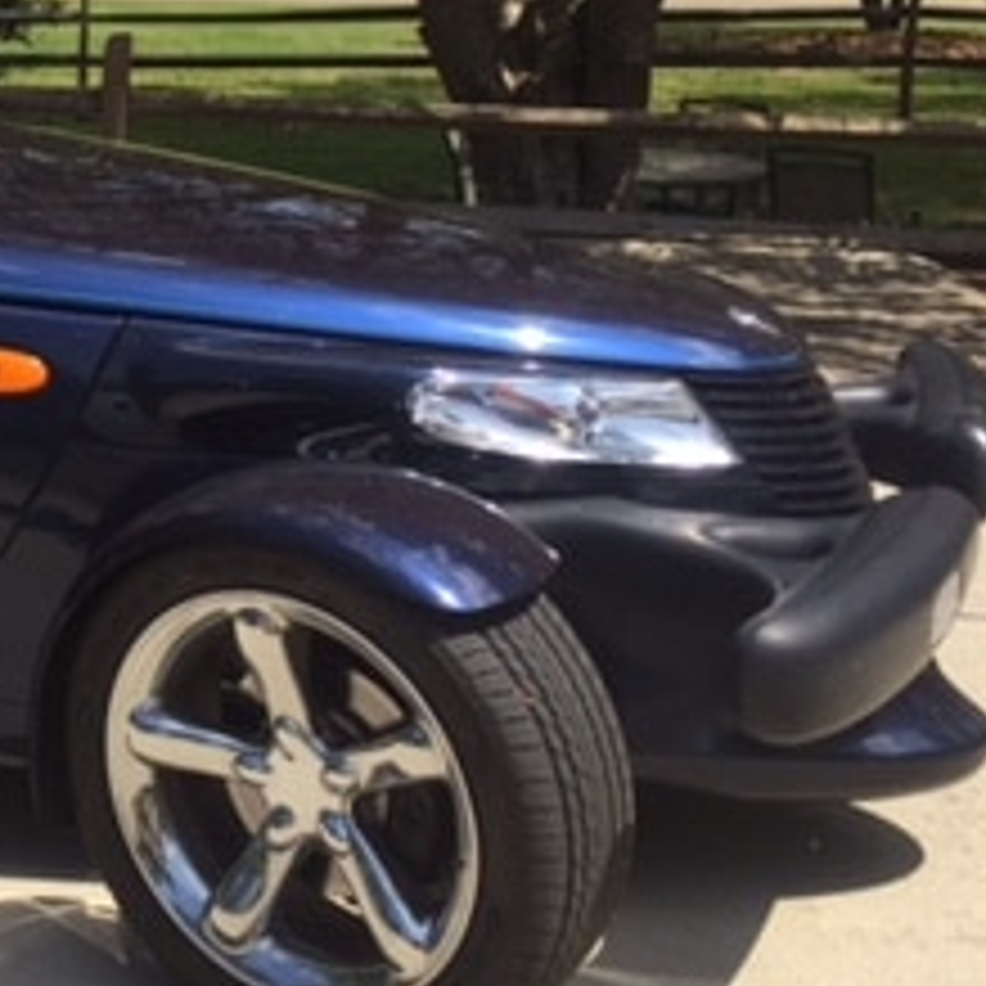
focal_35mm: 75
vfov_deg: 22.8
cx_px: -284
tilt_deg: -9.4
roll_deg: +0.3
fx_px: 2417
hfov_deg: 21.0
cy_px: 212
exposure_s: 1/1582
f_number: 2.2
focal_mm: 4.15
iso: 32
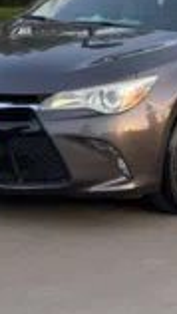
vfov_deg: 15.7
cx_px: 151
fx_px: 1100
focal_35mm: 132
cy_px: -60
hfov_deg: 9.2
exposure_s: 1/306
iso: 64
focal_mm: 6.76
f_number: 1.78
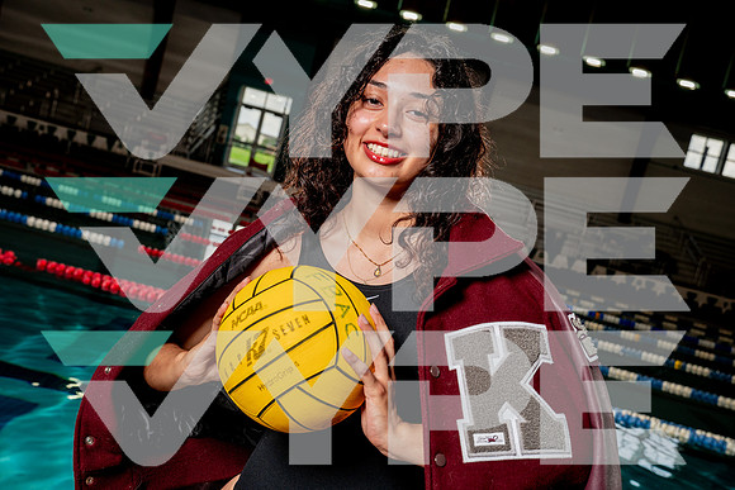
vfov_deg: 29.9
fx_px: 919
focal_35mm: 45
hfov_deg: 43.6
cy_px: 245
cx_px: 368
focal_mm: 45
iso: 400
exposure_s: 1/250
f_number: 7.1
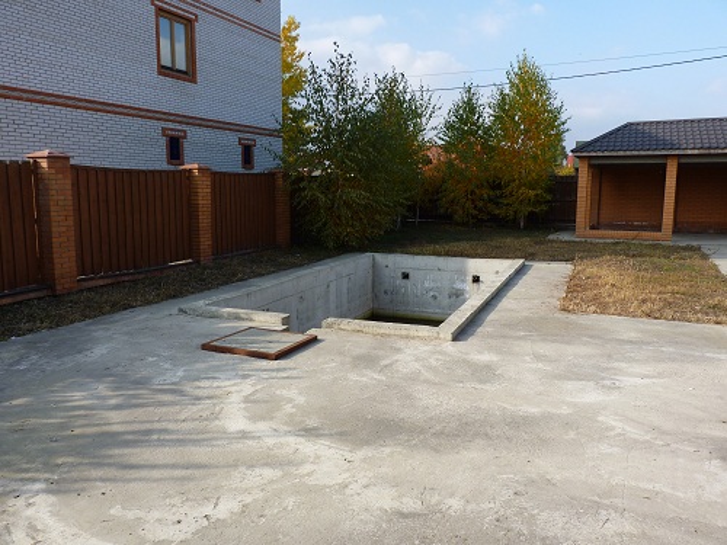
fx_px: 567
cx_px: 364
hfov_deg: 65.3
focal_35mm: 27
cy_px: 272
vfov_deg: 51.4
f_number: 4.5
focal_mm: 4.8
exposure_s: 1/250
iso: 80
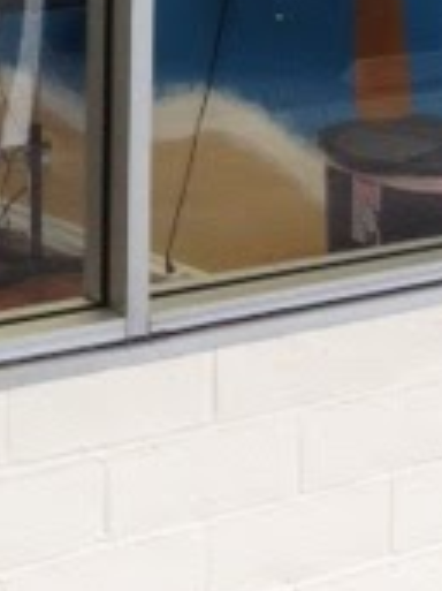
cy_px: -169
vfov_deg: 14.5
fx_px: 2233
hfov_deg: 11.0
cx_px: -169
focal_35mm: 131
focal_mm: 4.28
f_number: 2.4
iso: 80
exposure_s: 1/120
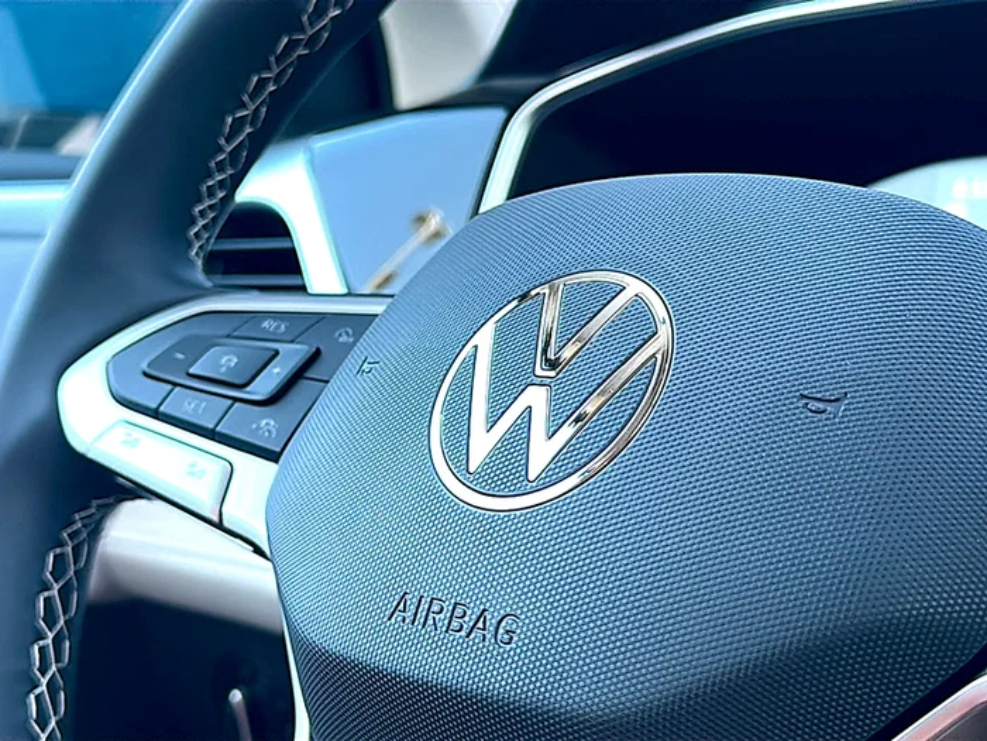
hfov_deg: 40.4
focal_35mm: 47
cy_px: 370
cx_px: 494
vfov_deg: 30.9
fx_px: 1340
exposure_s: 1/110
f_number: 1.78
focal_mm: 6.86
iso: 50
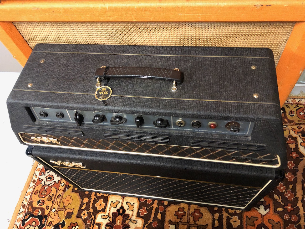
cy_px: 114
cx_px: 152
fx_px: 247
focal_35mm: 28
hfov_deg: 63.4
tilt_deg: -57.0
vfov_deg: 49.7
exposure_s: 1/4
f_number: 1.8
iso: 80
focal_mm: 4
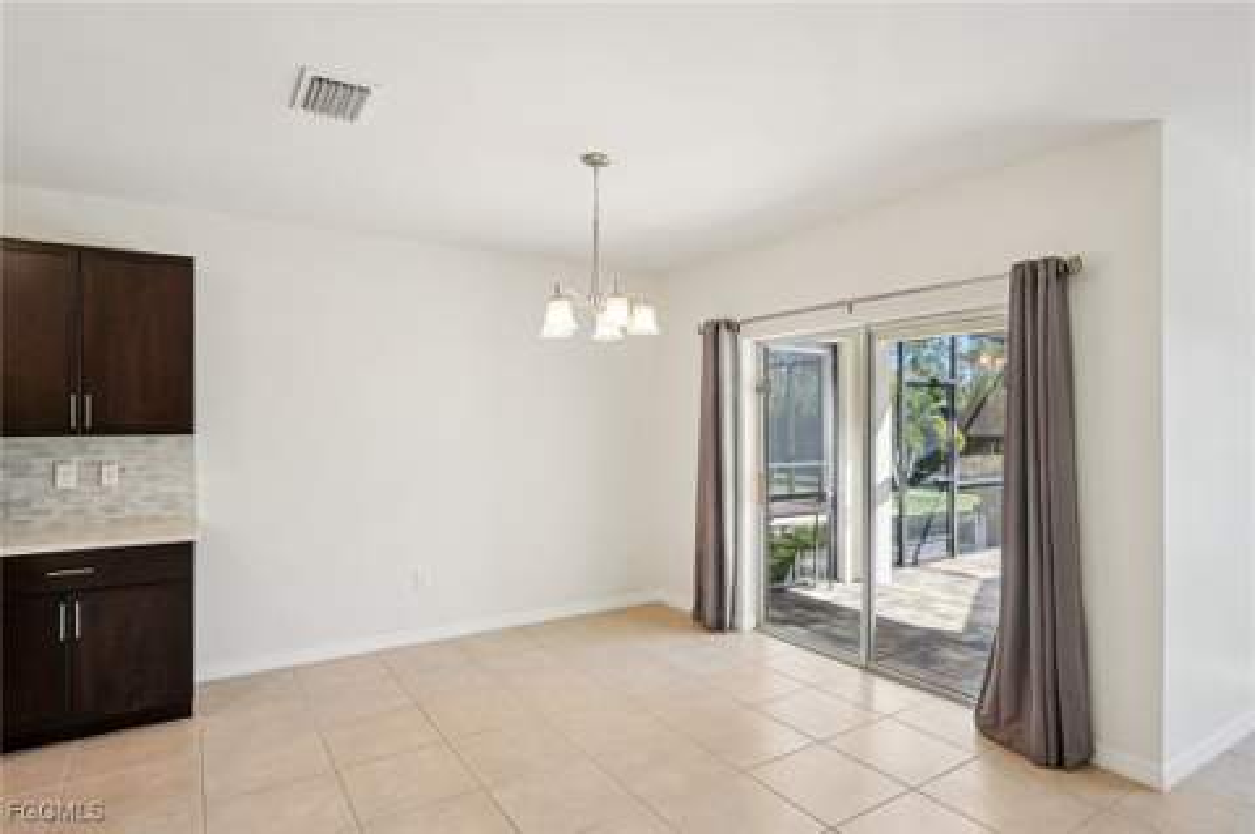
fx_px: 696
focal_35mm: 20
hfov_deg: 84.0
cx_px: 628
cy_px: 417
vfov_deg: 61.8
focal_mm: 20
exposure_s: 1/30
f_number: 8
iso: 400
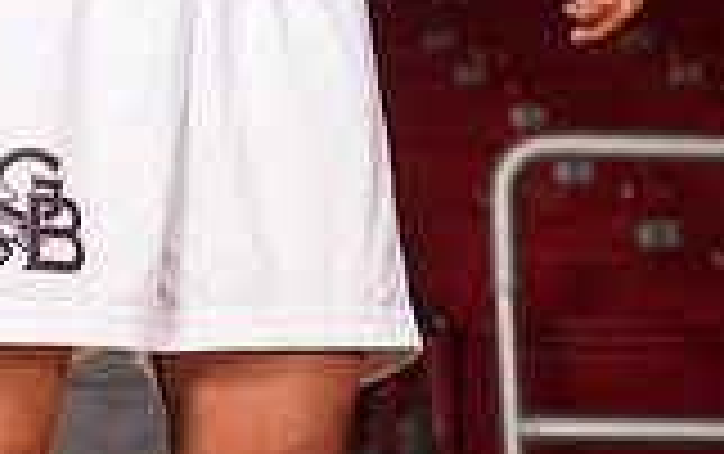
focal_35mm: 199
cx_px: 135
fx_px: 3931
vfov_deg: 6.4
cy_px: -553
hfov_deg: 10.5
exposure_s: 1/200
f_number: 6.3
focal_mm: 70
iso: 400
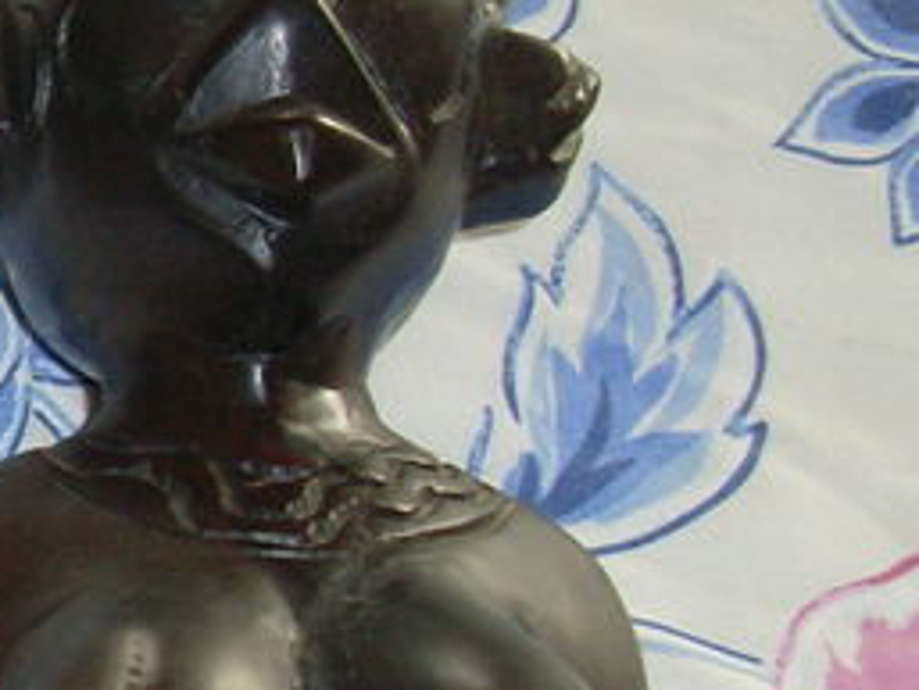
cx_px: -611
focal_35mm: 148
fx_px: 3931
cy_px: 340
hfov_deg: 12.4
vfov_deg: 10.0
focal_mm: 6.3
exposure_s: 1/45
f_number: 3
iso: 100
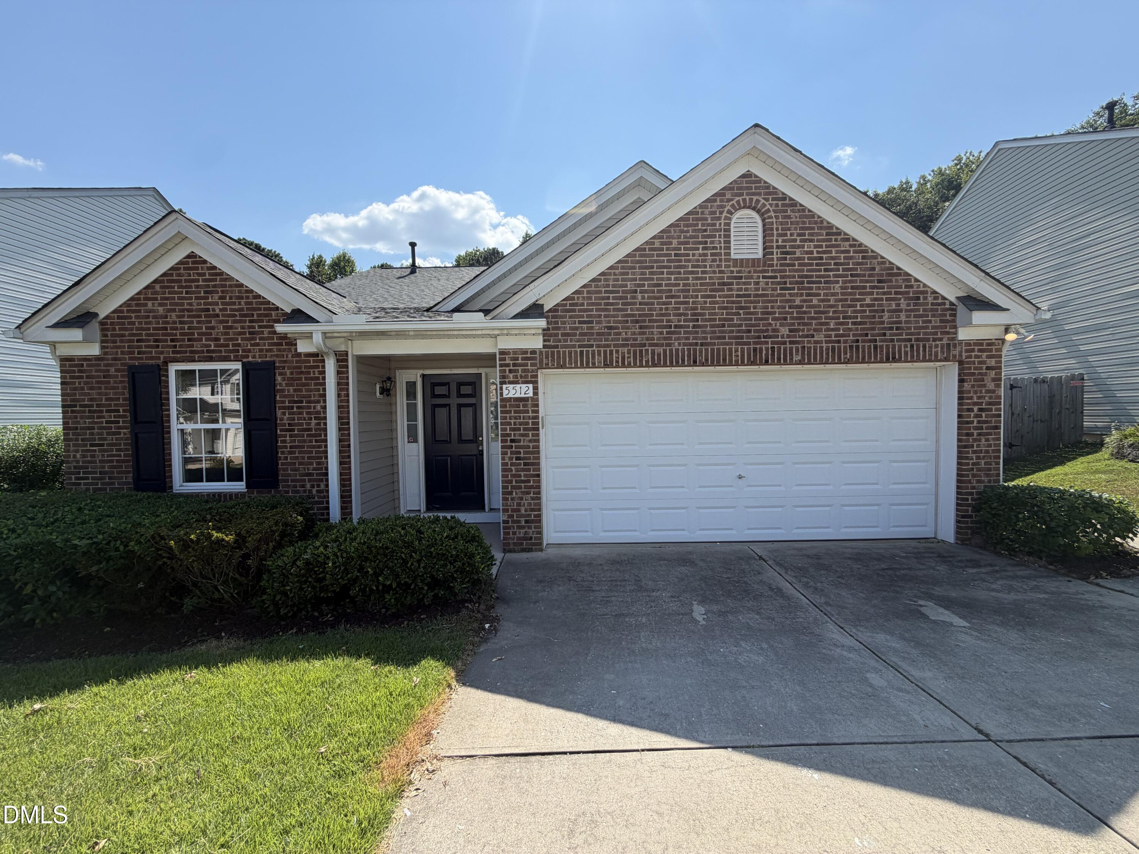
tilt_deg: -2.0
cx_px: 570
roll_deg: +0.2
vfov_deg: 85.7
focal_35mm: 14
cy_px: 427
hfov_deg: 102.1
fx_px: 461
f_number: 2.2
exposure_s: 1/799
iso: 25
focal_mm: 2.22
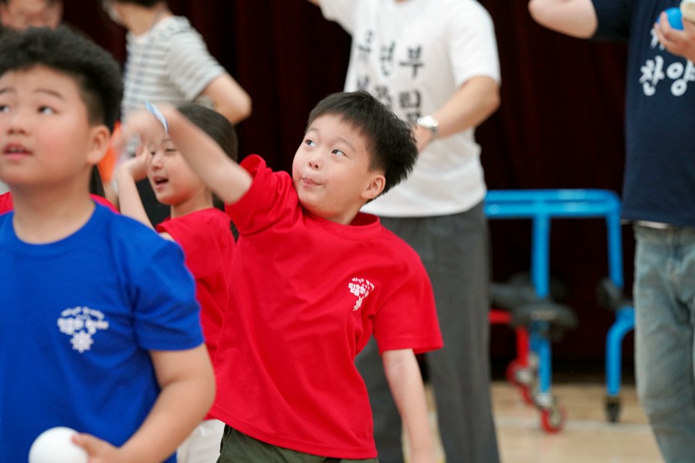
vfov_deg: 8.4
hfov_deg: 12.5
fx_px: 3166
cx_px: 348
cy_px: 232
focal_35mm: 164
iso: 3200
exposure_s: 1/200
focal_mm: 164
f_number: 4
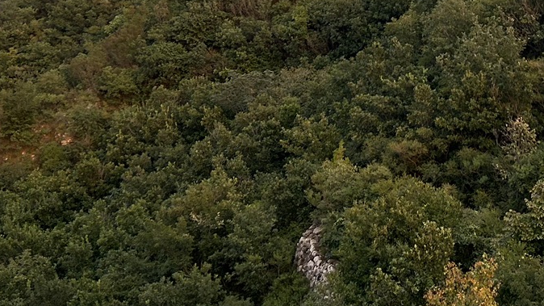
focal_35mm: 84
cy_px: -112
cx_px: 475
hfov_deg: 24.7
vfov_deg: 13.7
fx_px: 1212
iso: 50
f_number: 1.5
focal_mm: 5.7
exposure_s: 1/499
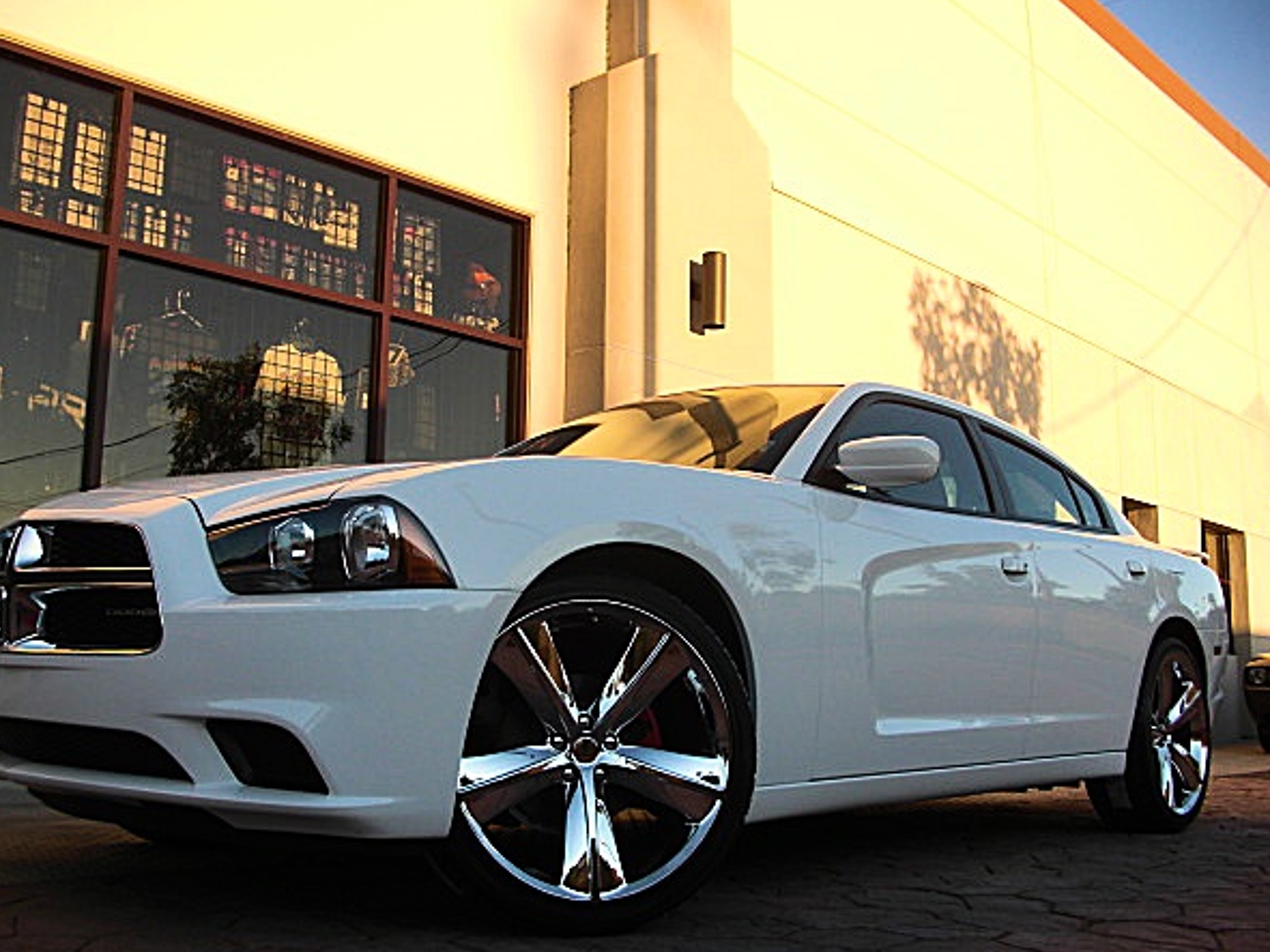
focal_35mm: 39
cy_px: 507
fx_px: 1431
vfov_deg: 36.8
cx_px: 595
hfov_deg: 47.8
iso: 50
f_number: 2.8
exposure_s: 1/250
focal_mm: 6.3
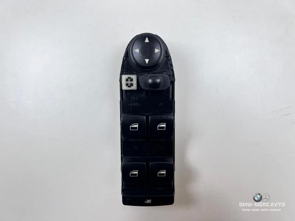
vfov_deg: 53.1
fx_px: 222
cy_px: 110
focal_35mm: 26
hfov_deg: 67.3
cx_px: 148
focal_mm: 5.7
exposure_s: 1/122
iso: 32
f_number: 1.5
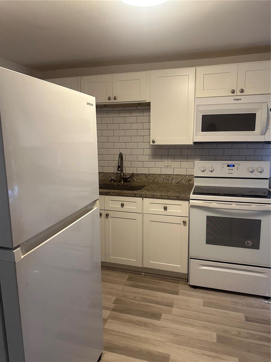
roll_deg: +3.0
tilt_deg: -6.9
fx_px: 251
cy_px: 181
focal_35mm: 24
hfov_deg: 56.8
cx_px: 136
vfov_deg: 71.6
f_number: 1.78
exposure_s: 1/120
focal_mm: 6.86
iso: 200
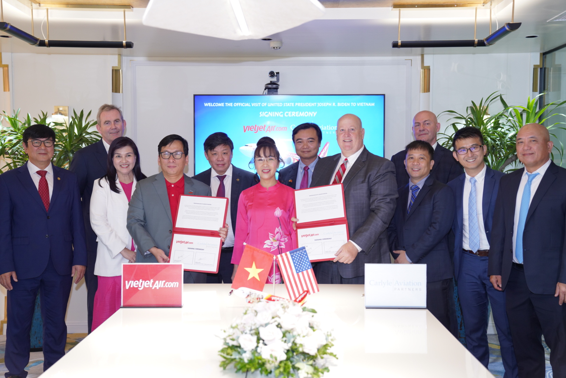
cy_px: 189
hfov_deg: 41.9
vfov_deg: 28.7
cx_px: 283
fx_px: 739
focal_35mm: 47
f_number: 3.2
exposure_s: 1/125
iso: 1000
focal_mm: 47
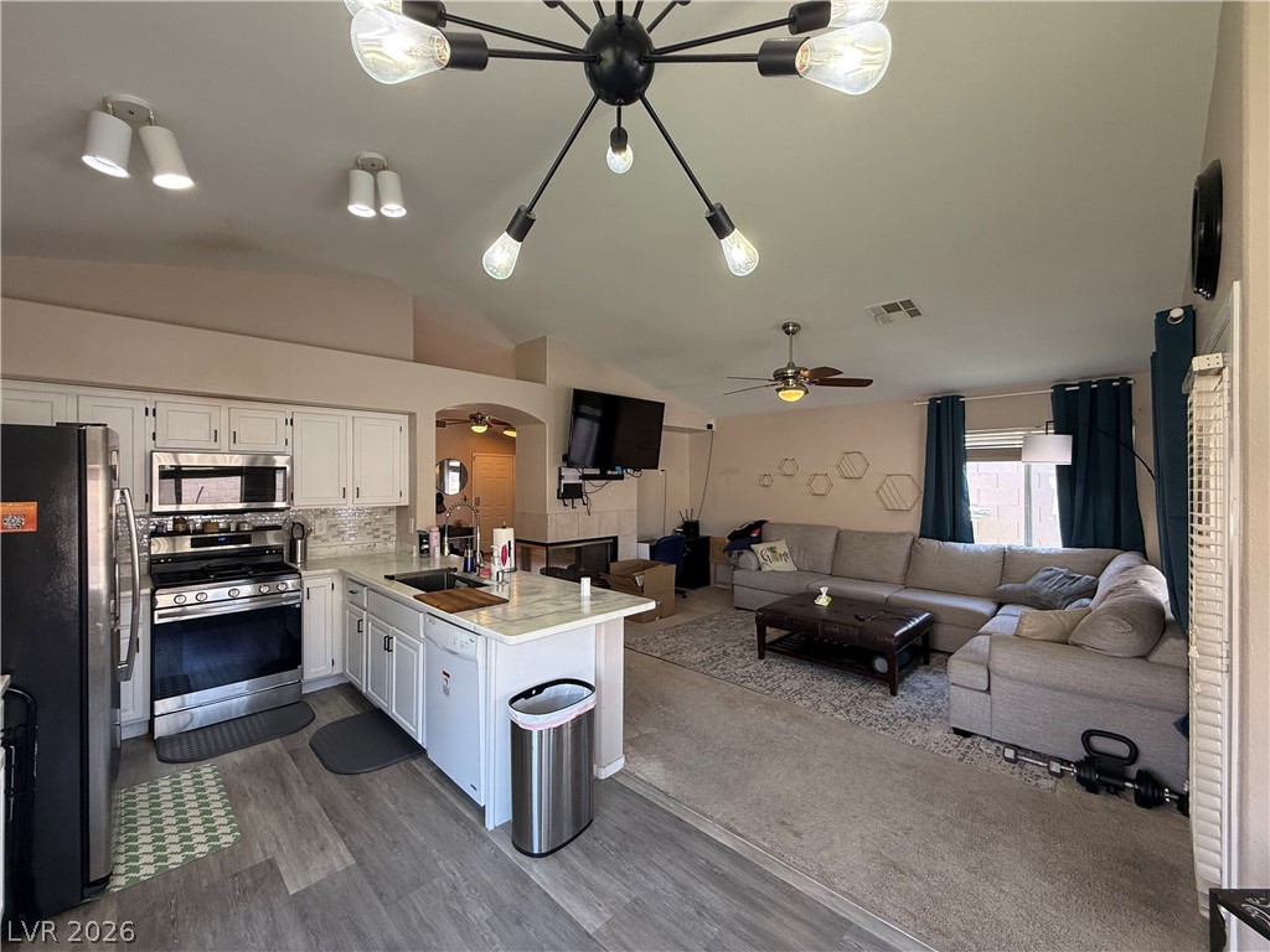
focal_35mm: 14
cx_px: 635
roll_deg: -0.5
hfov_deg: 102.1
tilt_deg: +1.4
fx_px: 514
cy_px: 476
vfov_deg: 85.7
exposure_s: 1/120
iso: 160
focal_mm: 2.22
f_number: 2.2
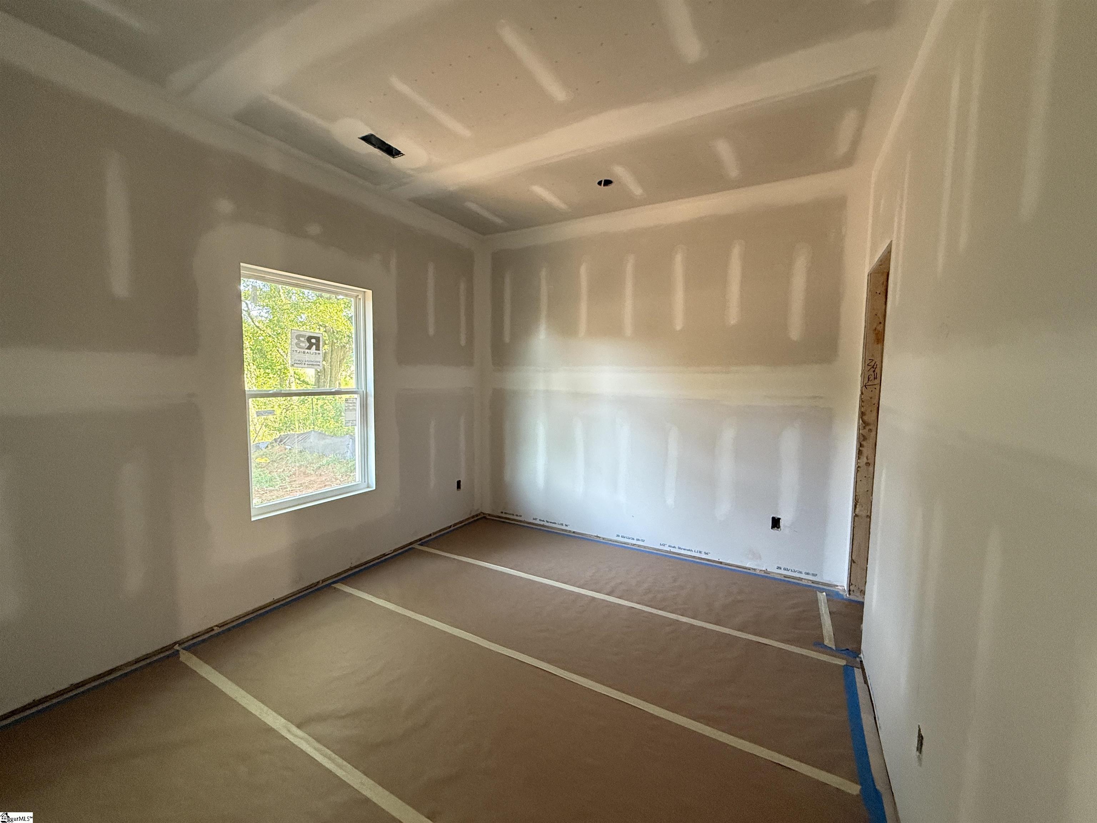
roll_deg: -0.5
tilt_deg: -3.8
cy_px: 412
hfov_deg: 102.1
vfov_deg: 85.7
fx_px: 444
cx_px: 548
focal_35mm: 14
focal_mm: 2.22
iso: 400
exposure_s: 1/60
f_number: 2.2
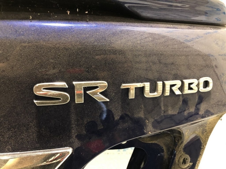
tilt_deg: -22.9
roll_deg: +1.4
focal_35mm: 28
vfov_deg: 49.7
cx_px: 113
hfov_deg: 63.4
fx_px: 183
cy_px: 84
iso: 80
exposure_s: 1/8
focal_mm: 4
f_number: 1.8
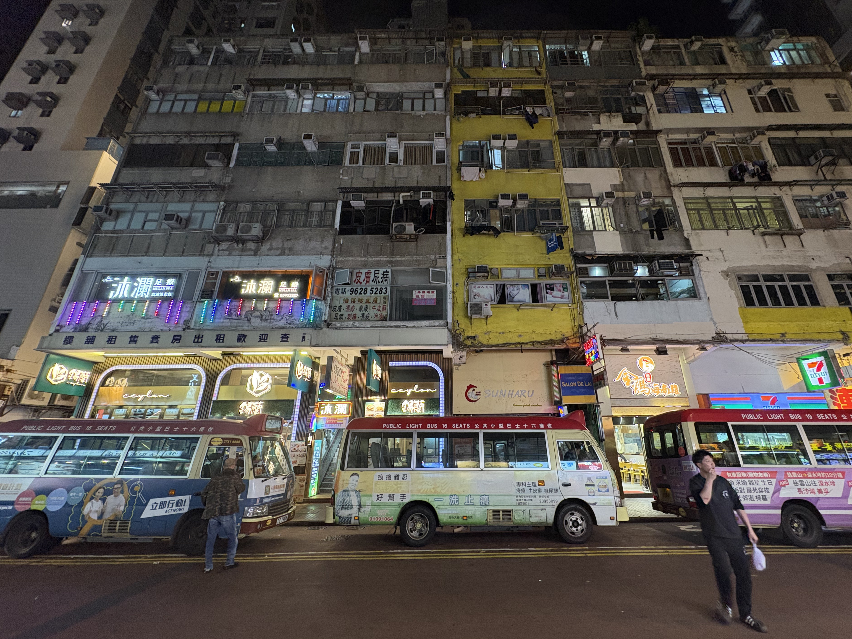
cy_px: 305
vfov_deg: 81.7
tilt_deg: +21.4
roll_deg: +0.8
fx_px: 369
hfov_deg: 98.0
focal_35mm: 15
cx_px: 453
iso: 400
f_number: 2.2
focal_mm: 2.22
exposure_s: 1/50
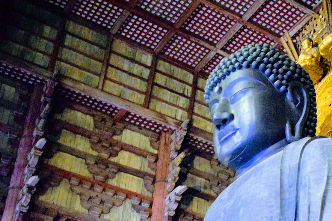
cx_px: 283
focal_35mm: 68
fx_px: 626
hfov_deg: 28.8
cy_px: 186
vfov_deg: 19.8
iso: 6400
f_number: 4
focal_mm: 25
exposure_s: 1/25
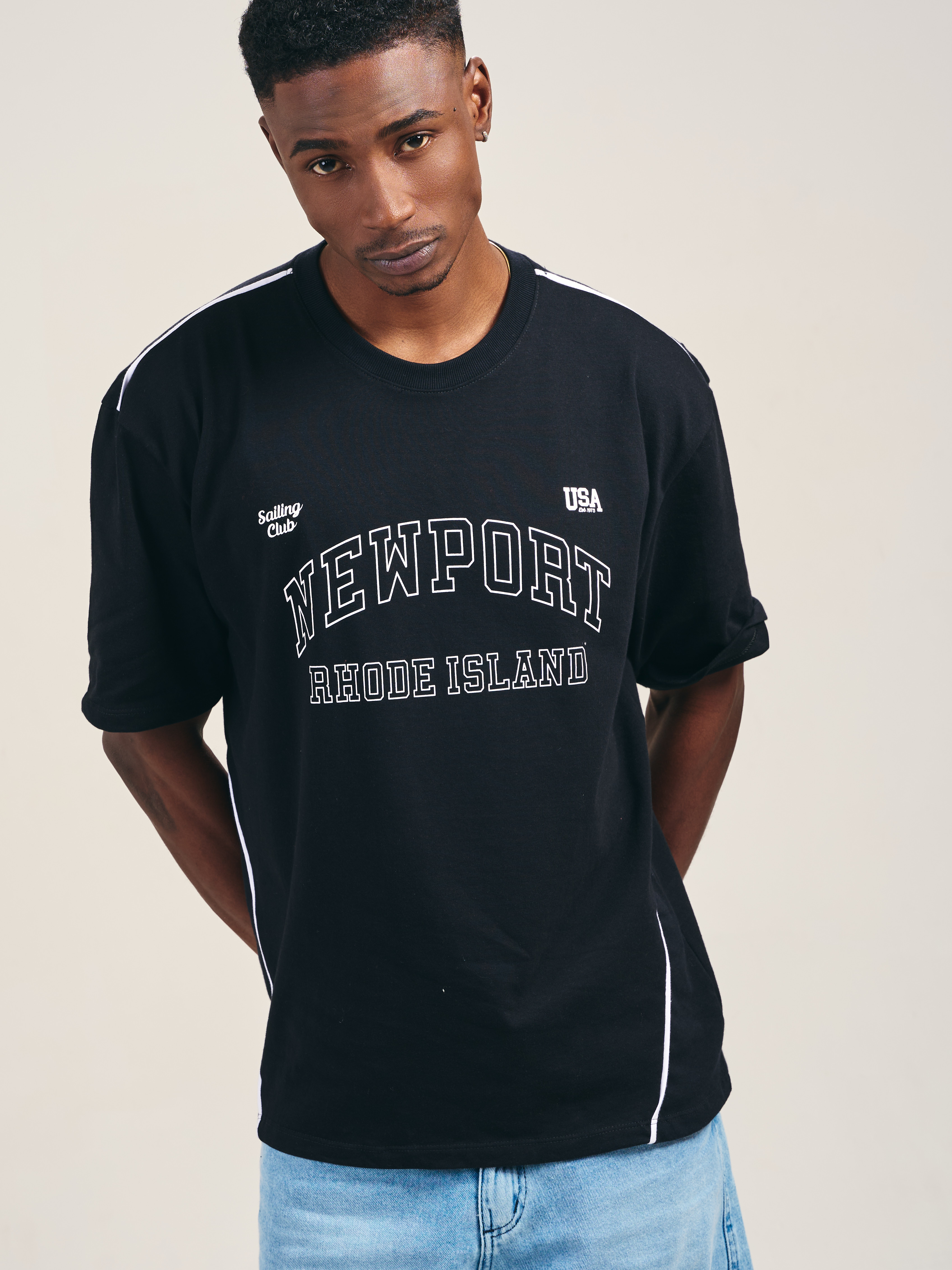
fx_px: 2960
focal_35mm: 81
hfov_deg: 18.3
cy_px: 680
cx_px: 404
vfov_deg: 24.2
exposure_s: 1/125
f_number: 7.1
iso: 160
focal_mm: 55.5
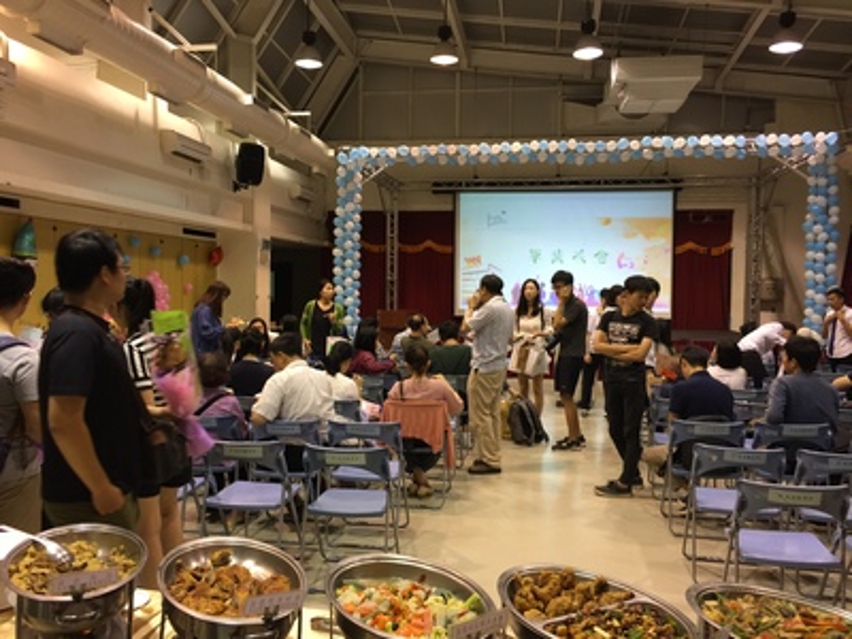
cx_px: 426
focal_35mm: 29
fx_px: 714
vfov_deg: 48.2
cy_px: 320
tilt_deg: -2.3
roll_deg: -1.3
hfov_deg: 61.7
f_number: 2.2
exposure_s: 1/15
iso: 32
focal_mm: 4.15
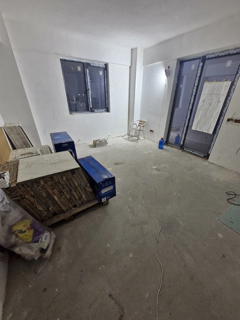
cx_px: 120
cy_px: 160
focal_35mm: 13
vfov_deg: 106.2
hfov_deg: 89.9
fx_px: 120
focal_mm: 1.74
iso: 125
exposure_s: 1/50
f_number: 2.2
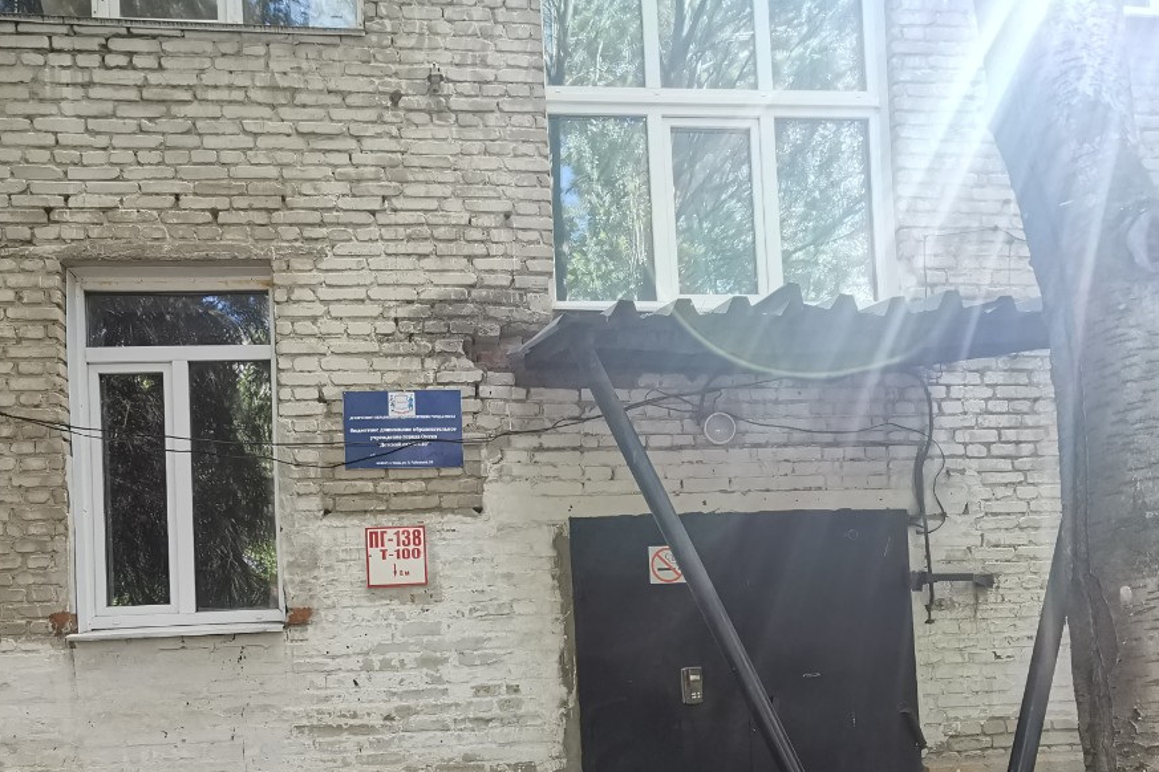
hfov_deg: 67.1
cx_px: 508
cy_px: 662
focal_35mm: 27
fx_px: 869
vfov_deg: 44.5
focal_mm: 2.23
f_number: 2.2
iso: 64
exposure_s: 1/100
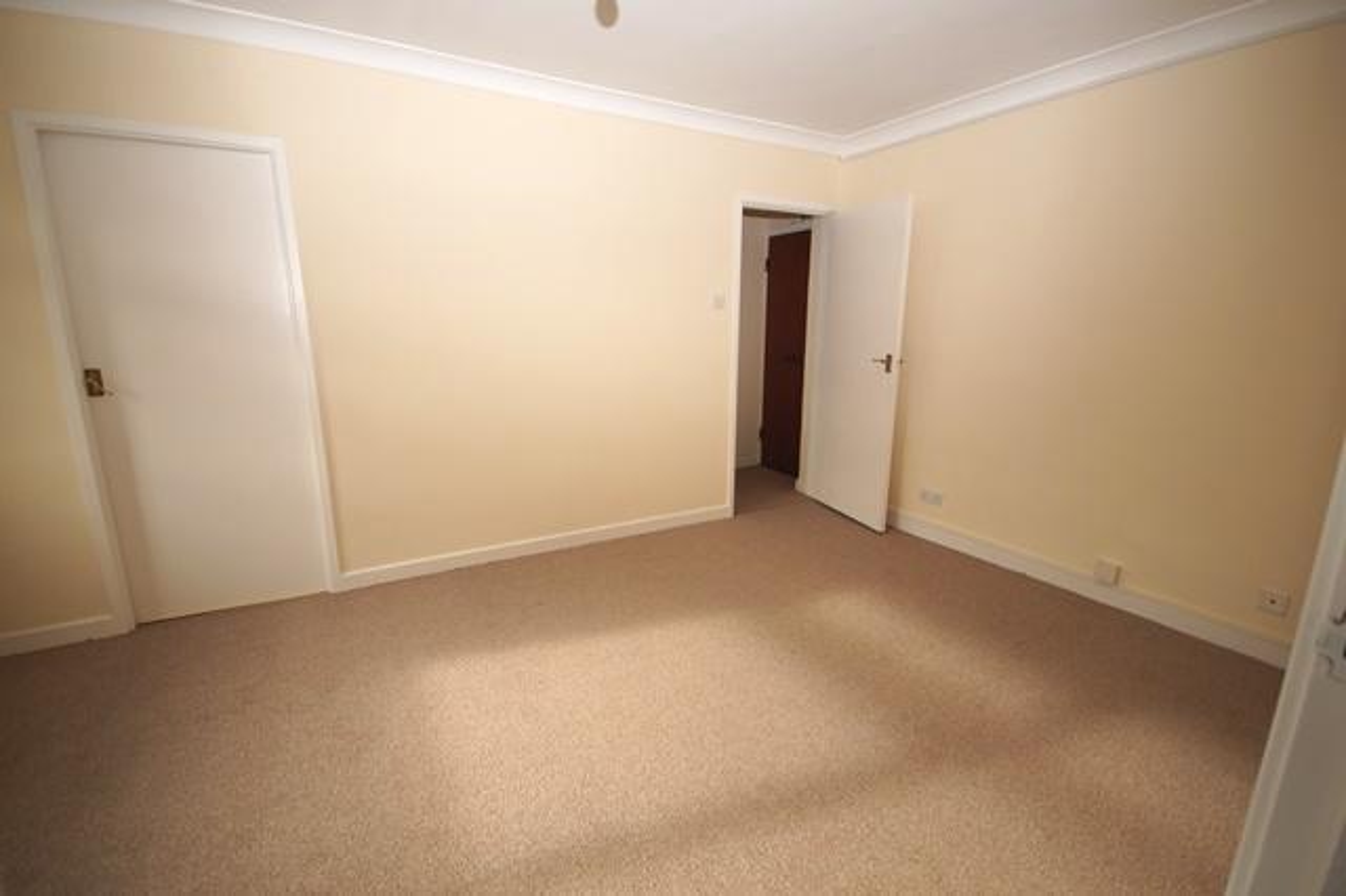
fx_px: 561
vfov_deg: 77.3
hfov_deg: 100.4
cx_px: 673
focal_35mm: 15
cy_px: 448
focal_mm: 10
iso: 100
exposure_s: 1/60
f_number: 4
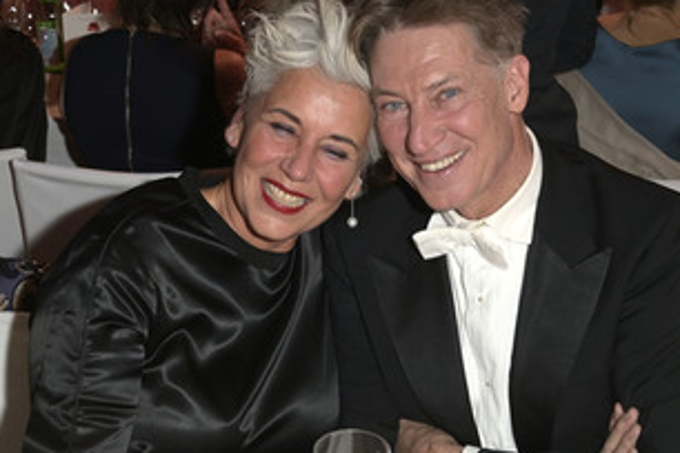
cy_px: 266
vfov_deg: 24.2
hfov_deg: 35.6
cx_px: 357
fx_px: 1058
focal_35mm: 56
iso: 1000
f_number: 5.6
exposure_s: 1/100
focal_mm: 38
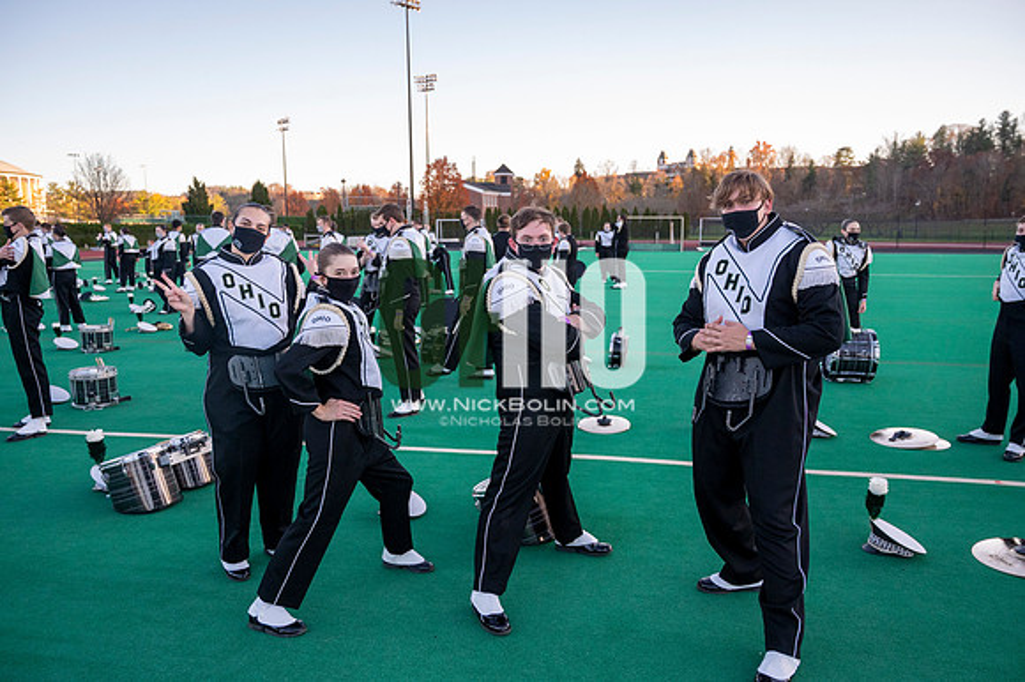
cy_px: 341
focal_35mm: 28
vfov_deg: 47.1
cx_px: 512
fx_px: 783
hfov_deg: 66.4
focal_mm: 27.5
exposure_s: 1/2500
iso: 2000
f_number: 4
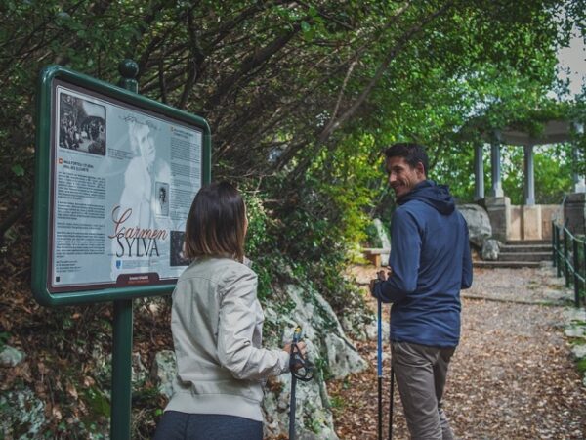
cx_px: 293
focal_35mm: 40
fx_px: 677
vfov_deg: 36.0
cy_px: 220
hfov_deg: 46.8
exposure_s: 1/250
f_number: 2.8
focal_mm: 20
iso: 500
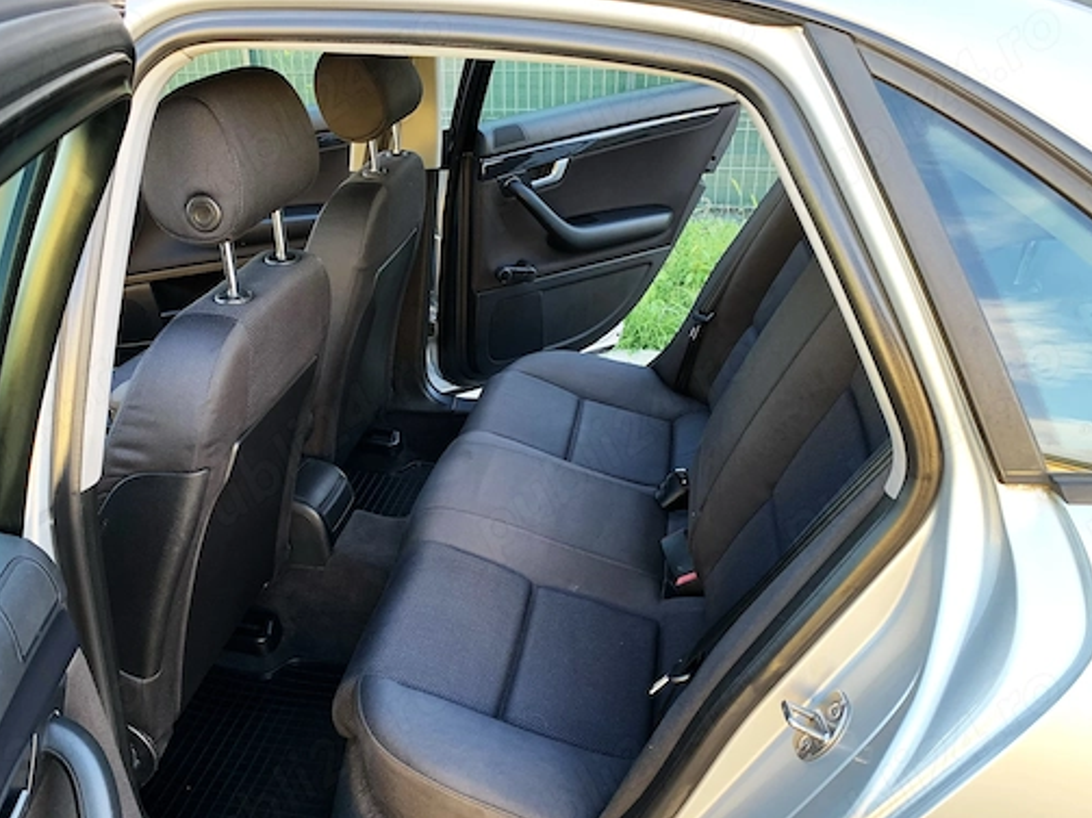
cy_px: 469
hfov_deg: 58.1
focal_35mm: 31
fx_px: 978
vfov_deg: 45.3
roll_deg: +1.6
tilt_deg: -26.9
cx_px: 462
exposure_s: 1/105
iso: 100
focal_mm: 4.25
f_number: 1.8
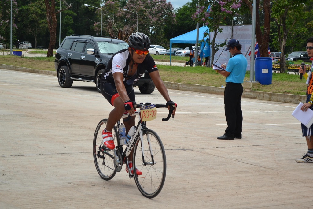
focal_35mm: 82
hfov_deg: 24.6
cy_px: 104
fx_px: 717
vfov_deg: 16.6
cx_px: 156
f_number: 6.3
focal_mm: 55
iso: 400
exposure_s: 1/1600
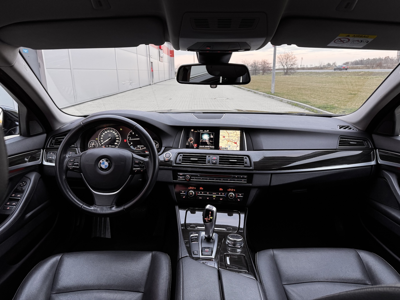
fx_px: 277
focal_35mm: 24
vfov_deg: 56.8
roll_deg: +1.1
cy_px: 150
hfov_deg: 71.6
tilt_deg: -15.2
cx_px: 200
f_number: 1.78
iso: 250
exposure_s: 1/53
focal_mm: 6.76
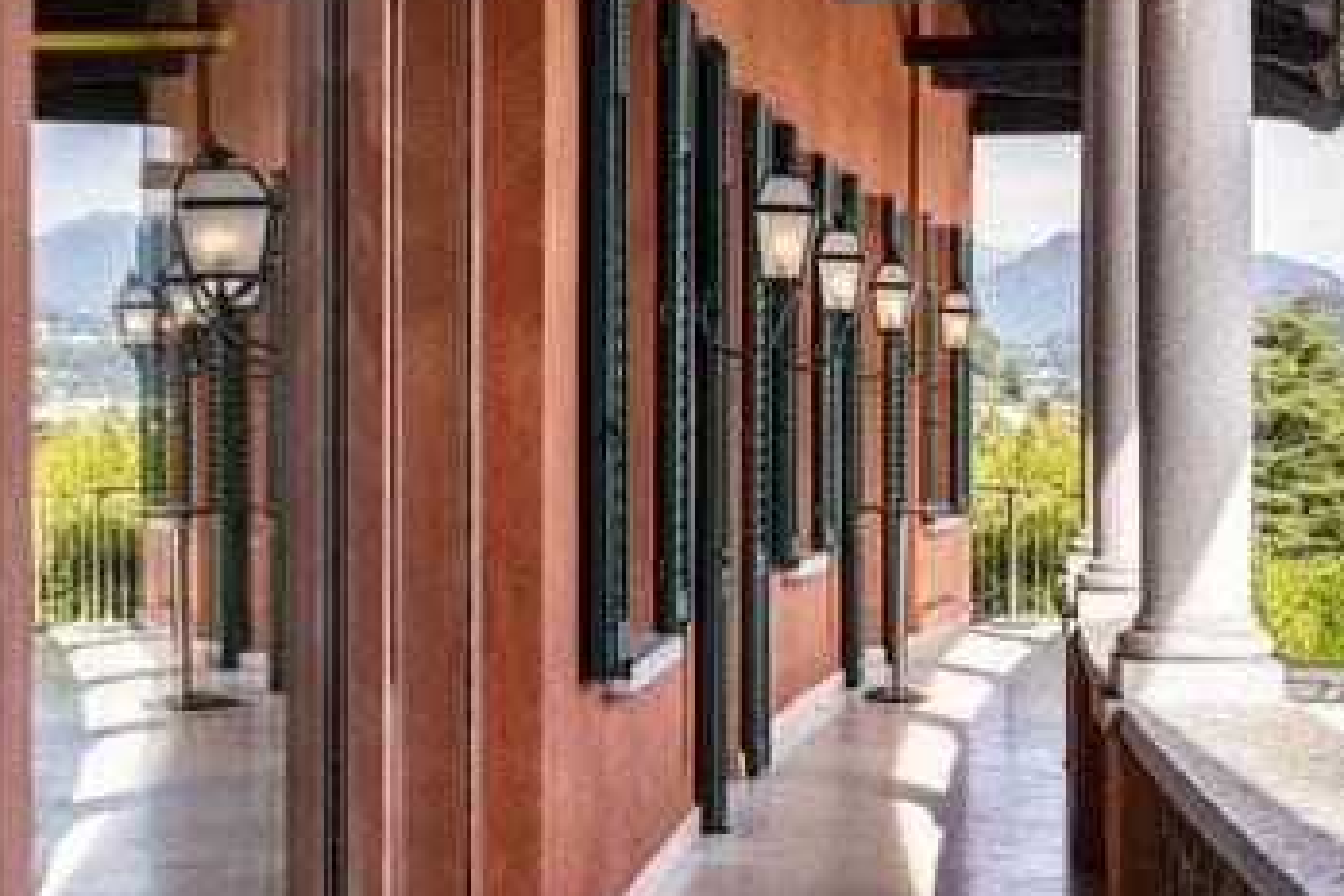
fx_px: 2576
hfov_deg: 29.1
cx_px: 877
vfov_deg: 19.7
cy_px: 436
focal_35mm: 69
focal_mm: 50
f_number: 6.3
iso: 500
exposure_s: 1/500
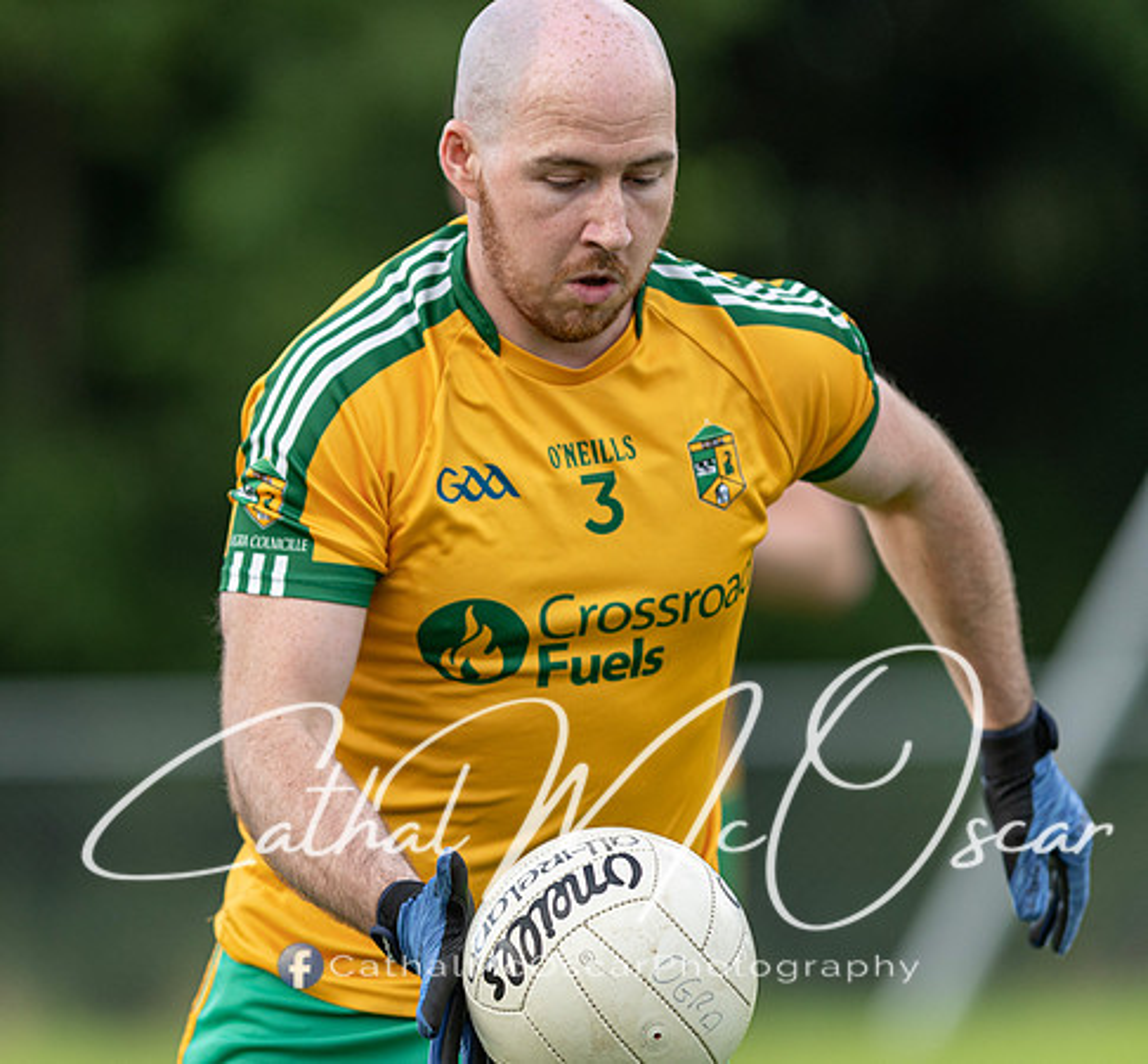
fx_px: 19936
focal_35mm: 551
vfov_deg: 3.1
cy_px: 532
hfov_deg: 3.3
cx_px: 350
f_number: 2.8
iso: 220
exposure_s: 1/1000
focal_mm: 300
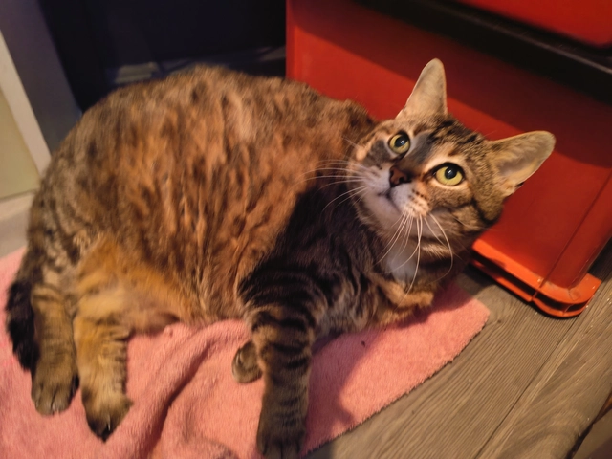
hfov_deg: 65.3
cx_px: 306
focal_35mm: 27
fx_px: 477
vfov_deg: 51.4
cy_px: 230
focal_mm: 6.12
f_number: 1.9
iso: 4000
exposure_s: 1/20
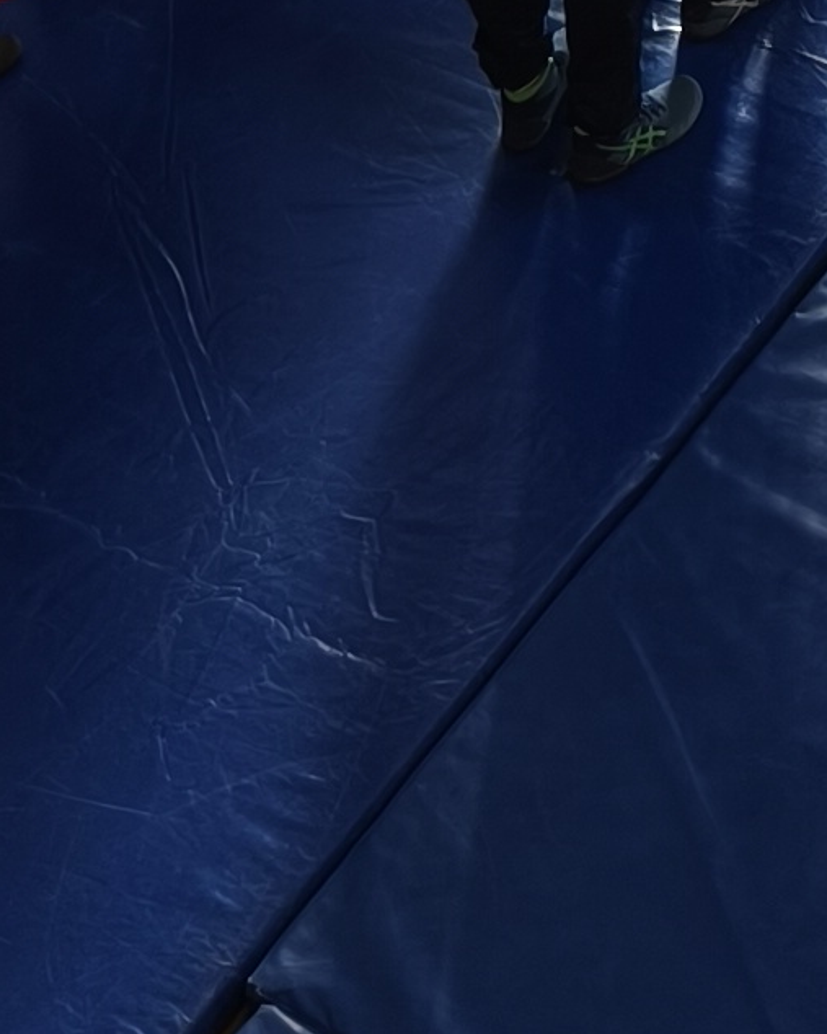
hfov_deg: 10.6
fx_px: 4437
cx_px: 215
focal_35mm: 145
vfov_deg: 11.3
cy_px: -1350
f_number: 1.6
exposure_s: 1/114
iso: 50
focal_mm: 6.57
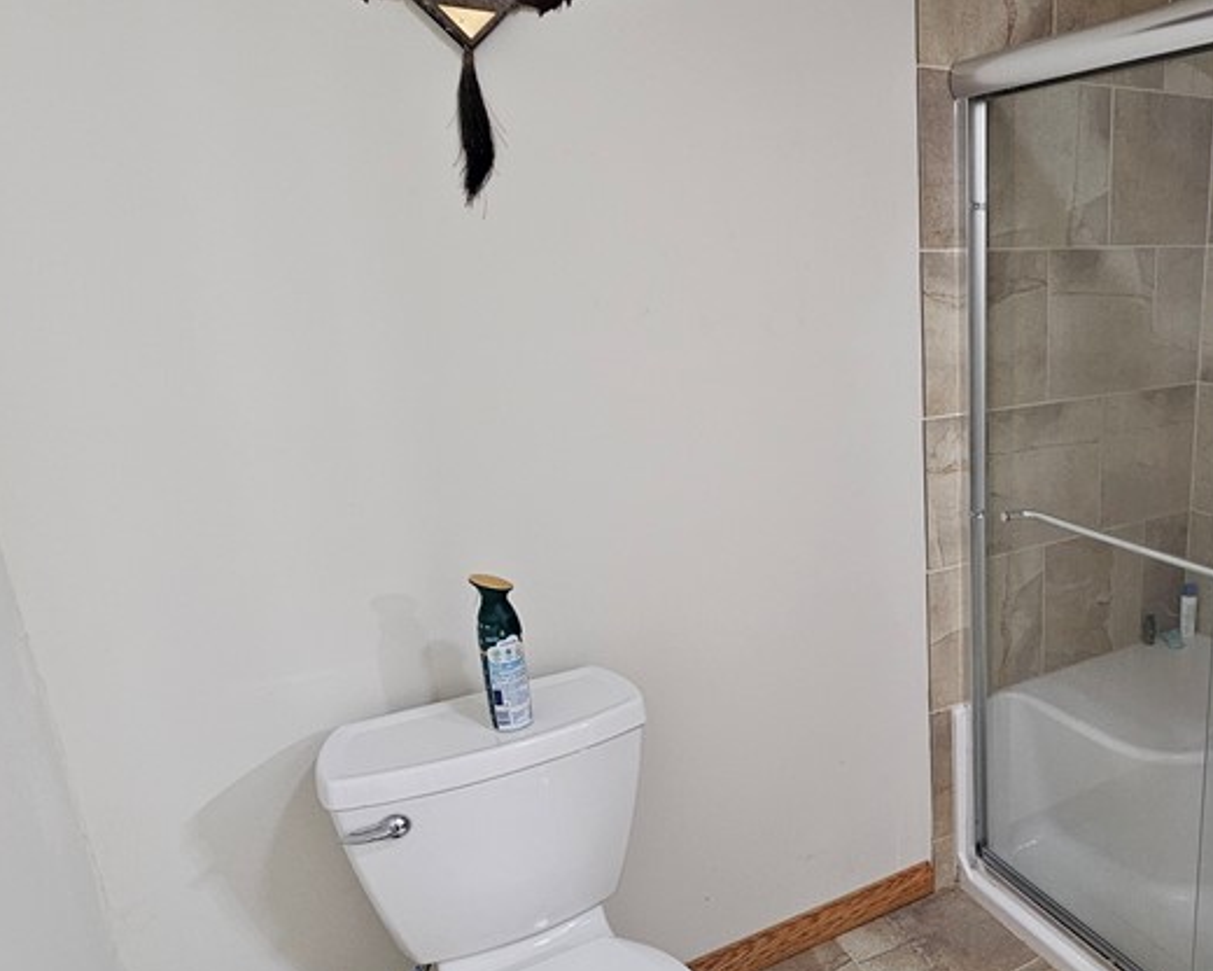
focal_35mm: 25
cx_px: 945
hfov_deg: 63.1
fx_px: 898
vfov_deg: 56.7
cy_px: 518
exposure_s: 1/30
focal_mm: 2.2
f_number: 2.2
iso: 320
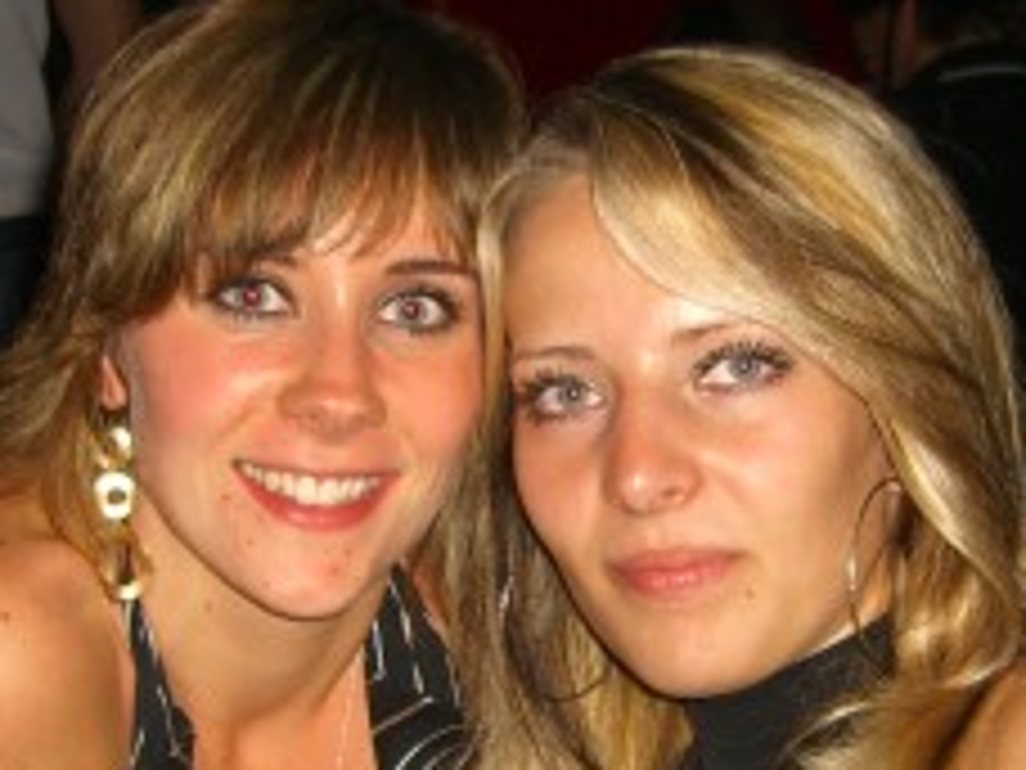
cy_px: 653
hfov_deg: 19.6
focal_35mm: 100
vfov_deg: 14.7
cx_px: 630
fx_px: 2964
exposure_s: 1/60
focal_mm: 7.9
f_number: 2.8
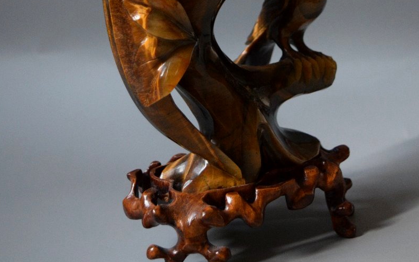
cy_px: -27
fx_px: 845
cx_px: 209
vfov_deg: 17.1
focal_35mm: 74
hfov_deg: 27.8
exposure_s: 1/80
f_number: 4.5
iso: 3200
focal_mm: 32
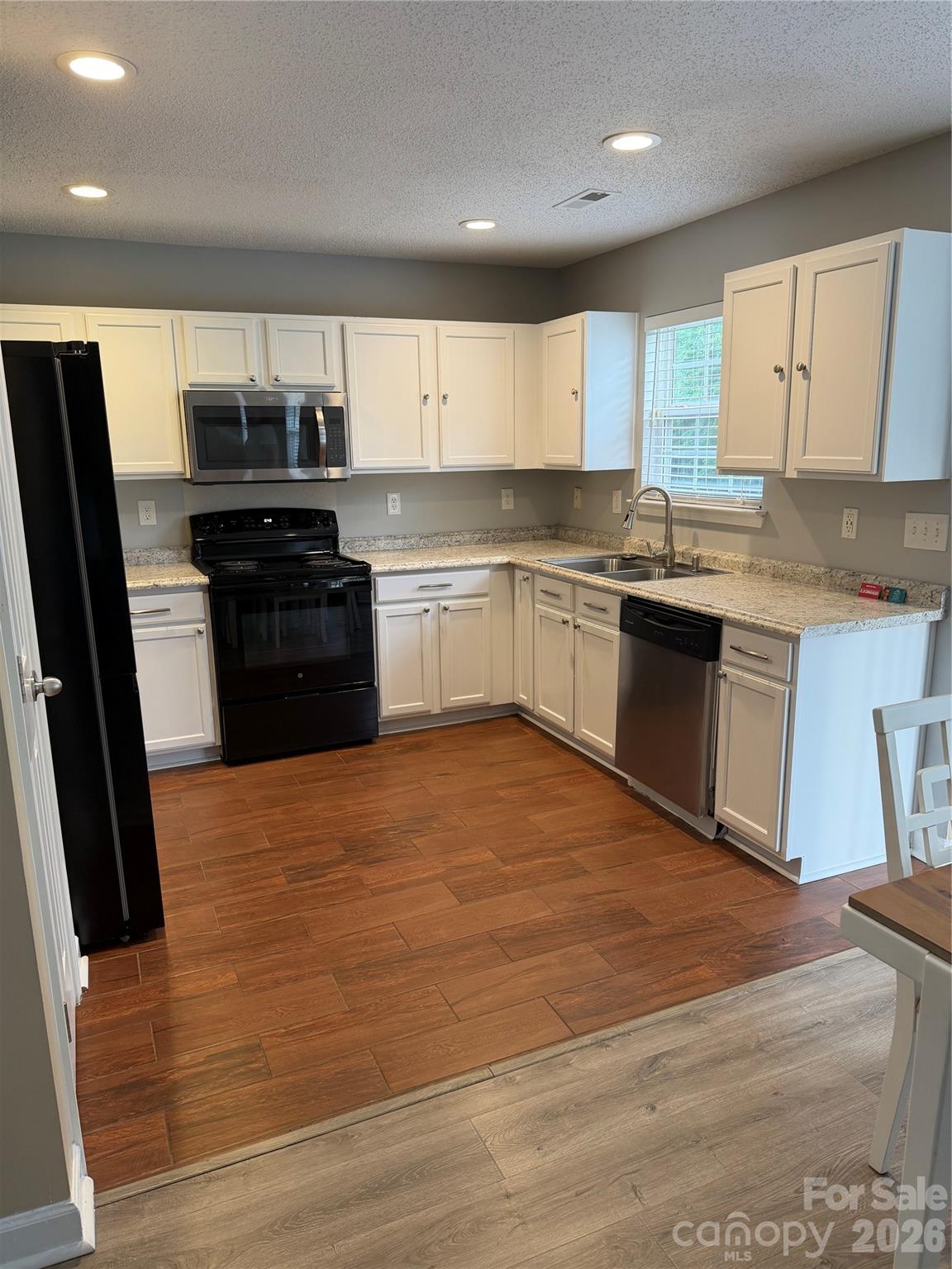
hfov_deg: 56.8
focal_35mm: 24
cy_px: 634
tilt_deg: -12.8
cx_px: 476
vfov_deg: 71.6
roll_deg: +2.2
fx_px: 880
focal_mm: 6.76
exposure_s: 1/60
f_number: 1.78
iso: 125
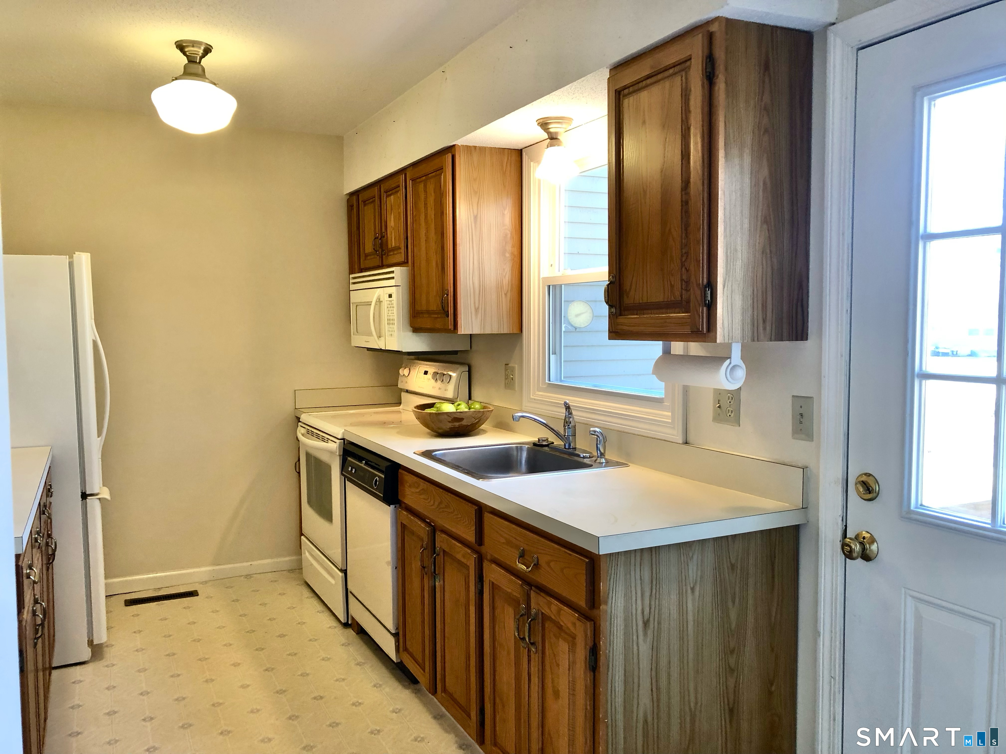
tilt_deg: -4.0
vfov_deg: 49.7
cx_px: 503
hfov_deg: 63.4
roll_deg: -0.2
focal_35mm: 28
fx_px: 814
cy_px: 377
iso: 32
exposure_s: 1/30
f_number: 1.8
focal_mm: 3.99
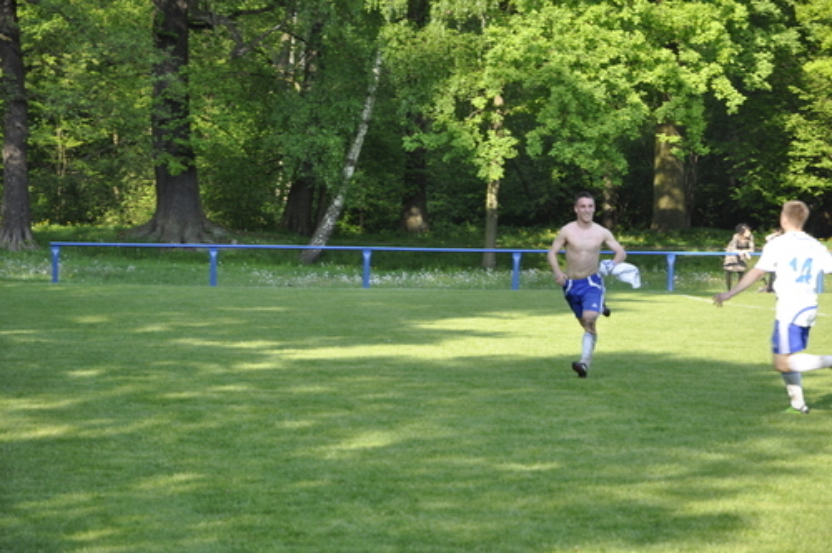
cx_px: 416
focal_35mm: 128
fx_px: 2943
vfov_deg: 10.7
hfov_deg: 16.1
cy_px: 276
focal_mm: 85
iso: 200
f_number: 6.3
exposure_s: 1/160
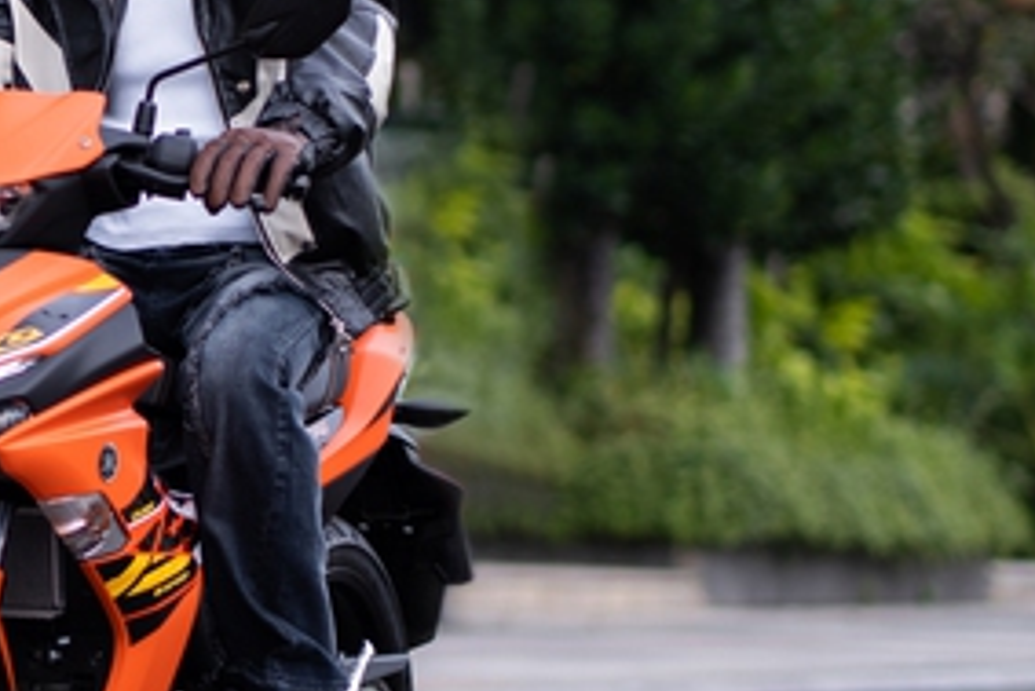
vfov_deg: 4.6
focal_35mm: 296
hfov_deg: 6.9
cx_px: -117
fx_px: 8514
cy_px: 194
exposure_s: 1/500
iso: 100
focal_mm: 85
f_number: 2
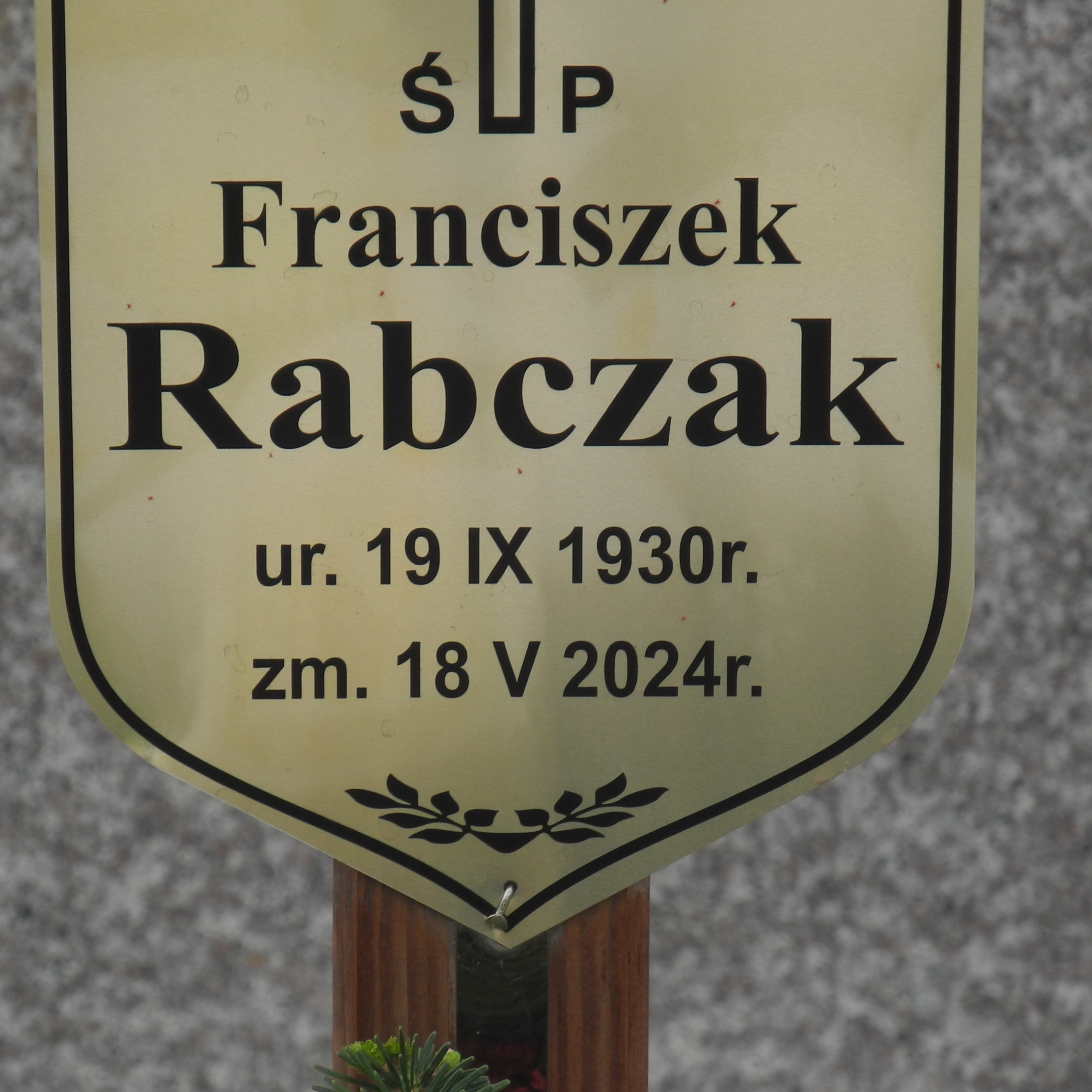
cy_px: 631
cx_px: 434
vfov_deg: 6.0
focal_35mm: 290
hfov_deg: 6.0
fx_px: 10350
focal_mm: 42.6
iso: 100
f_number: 5.6
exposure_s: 1/200
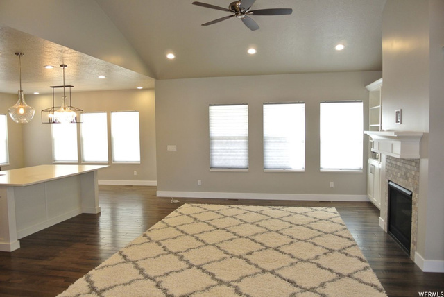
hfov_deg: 67.3
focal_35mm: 27
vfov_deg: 48.0
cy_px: 148
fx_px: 333
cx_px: 222
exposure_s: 1/60
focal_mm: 10
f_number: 3.5
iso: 200
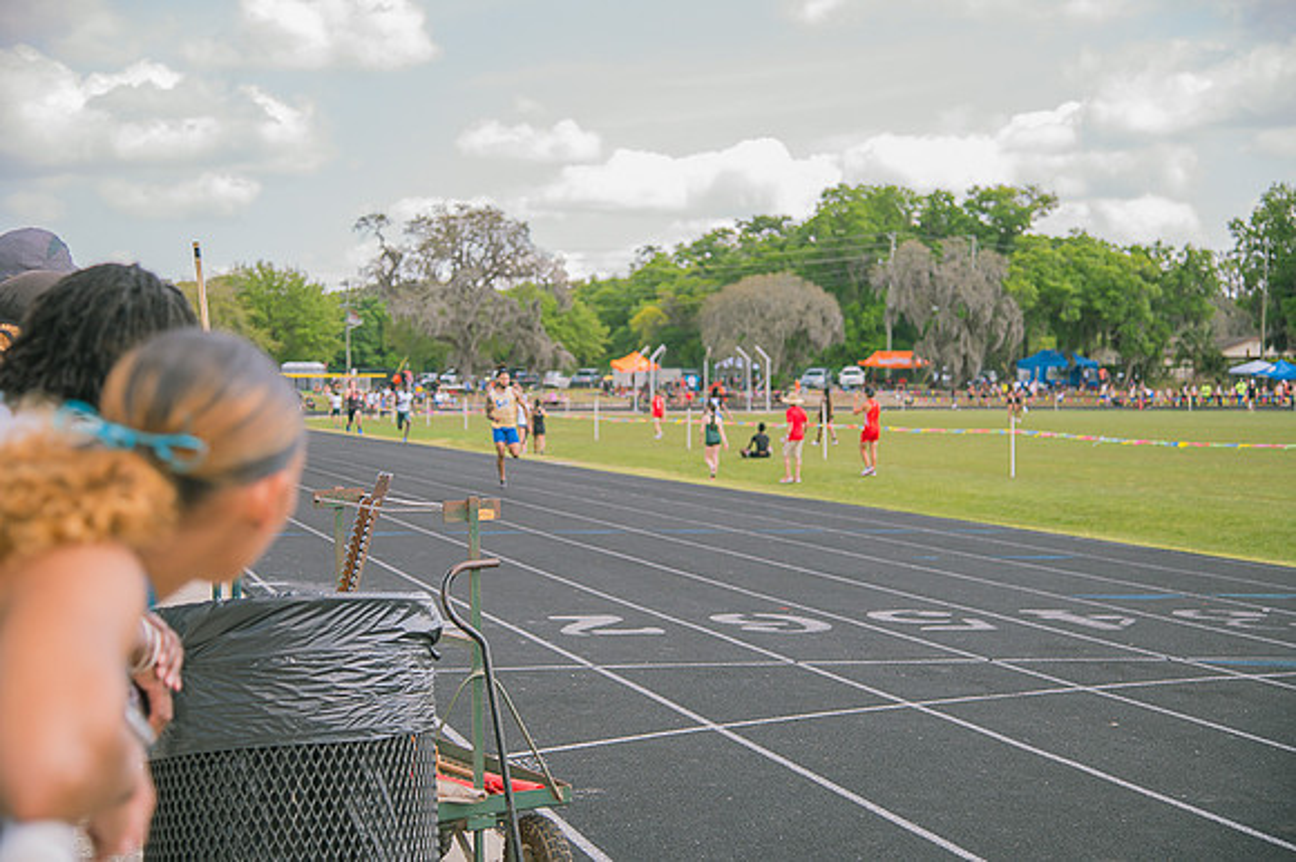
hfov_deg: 36.3
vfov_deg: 24.6
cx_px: 648
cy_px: 431
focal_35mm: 55
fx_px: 1979
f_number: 4
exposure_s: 1/200
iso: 200
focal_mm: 55
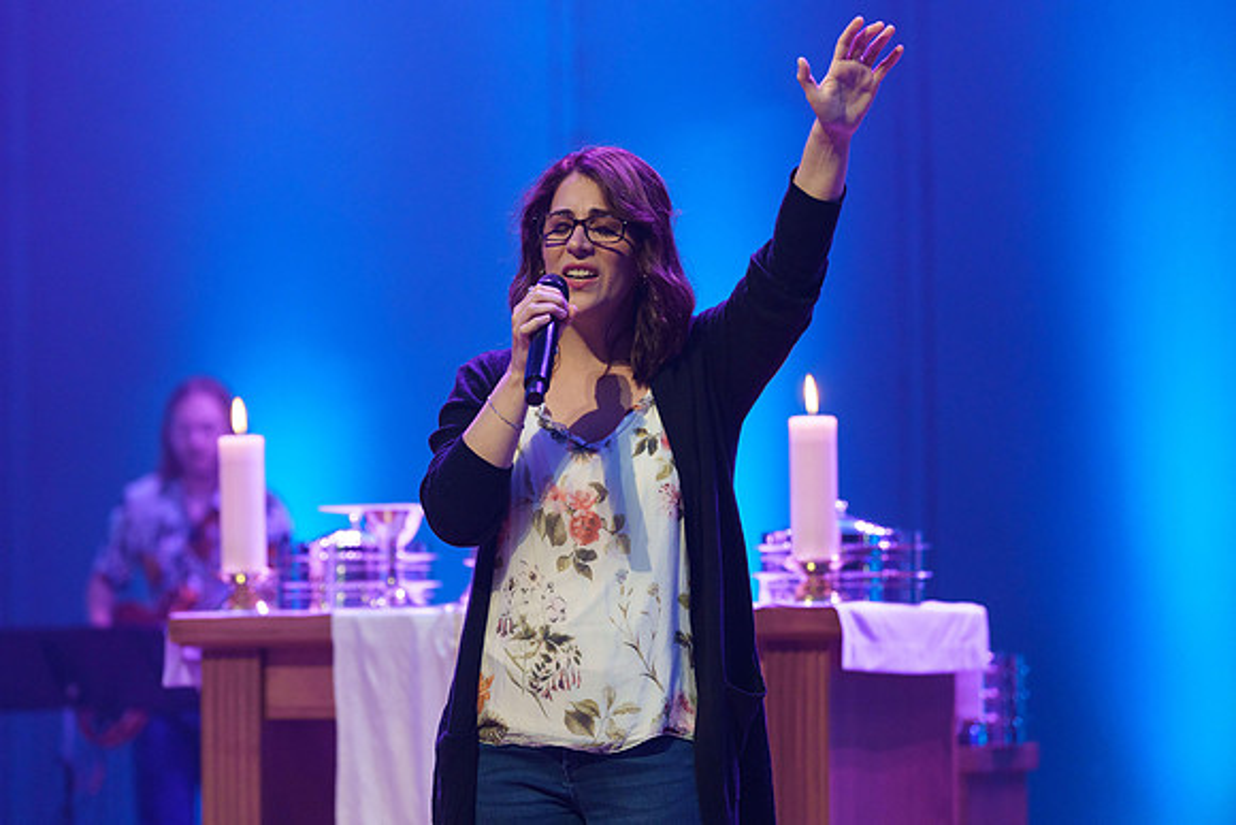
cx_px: 544
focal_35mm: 143
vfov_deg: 9.6
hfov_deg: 14.3
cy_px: 363
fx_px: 4918
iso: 1600
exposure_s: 1/200
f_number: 2.8
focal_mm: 128
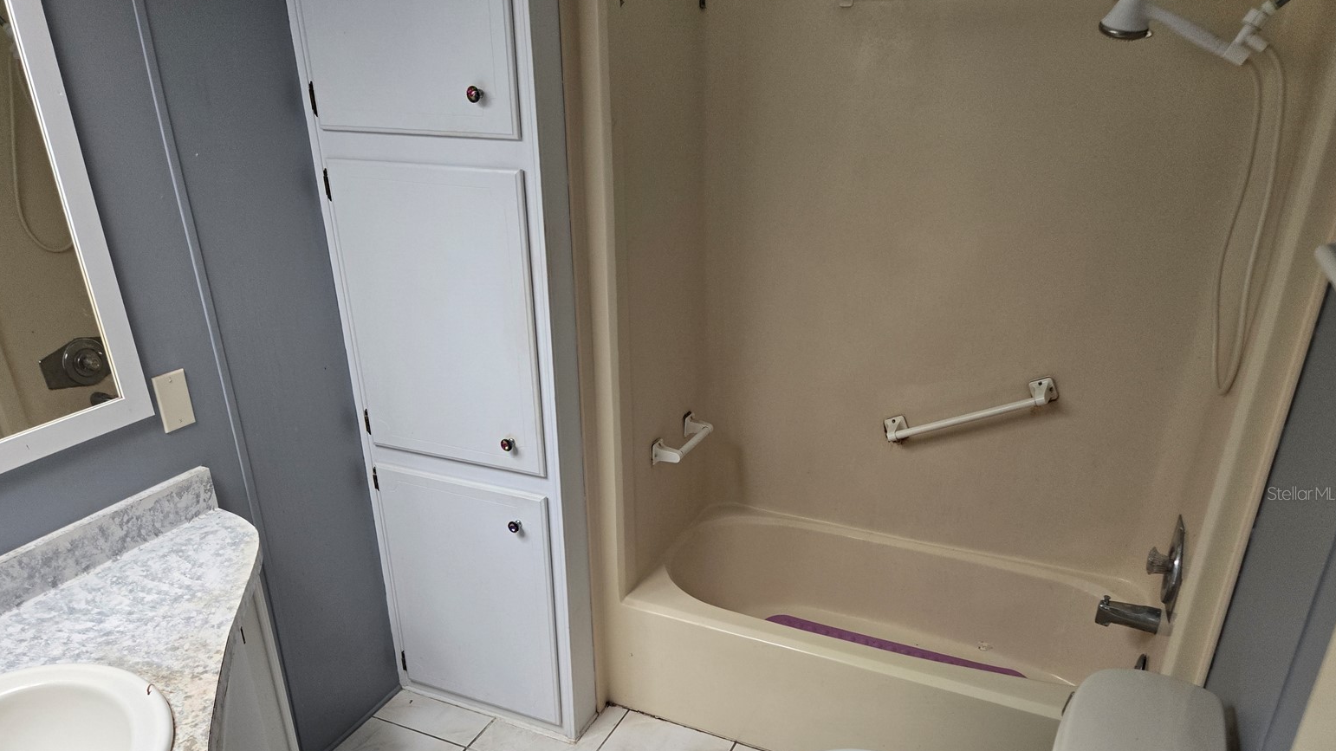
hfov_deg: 71.9
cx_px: 656
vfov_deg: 43.8
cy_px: 493
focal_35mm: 26
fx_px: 921
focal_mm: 5.4
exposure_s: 1/120
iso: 250
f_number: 1.8
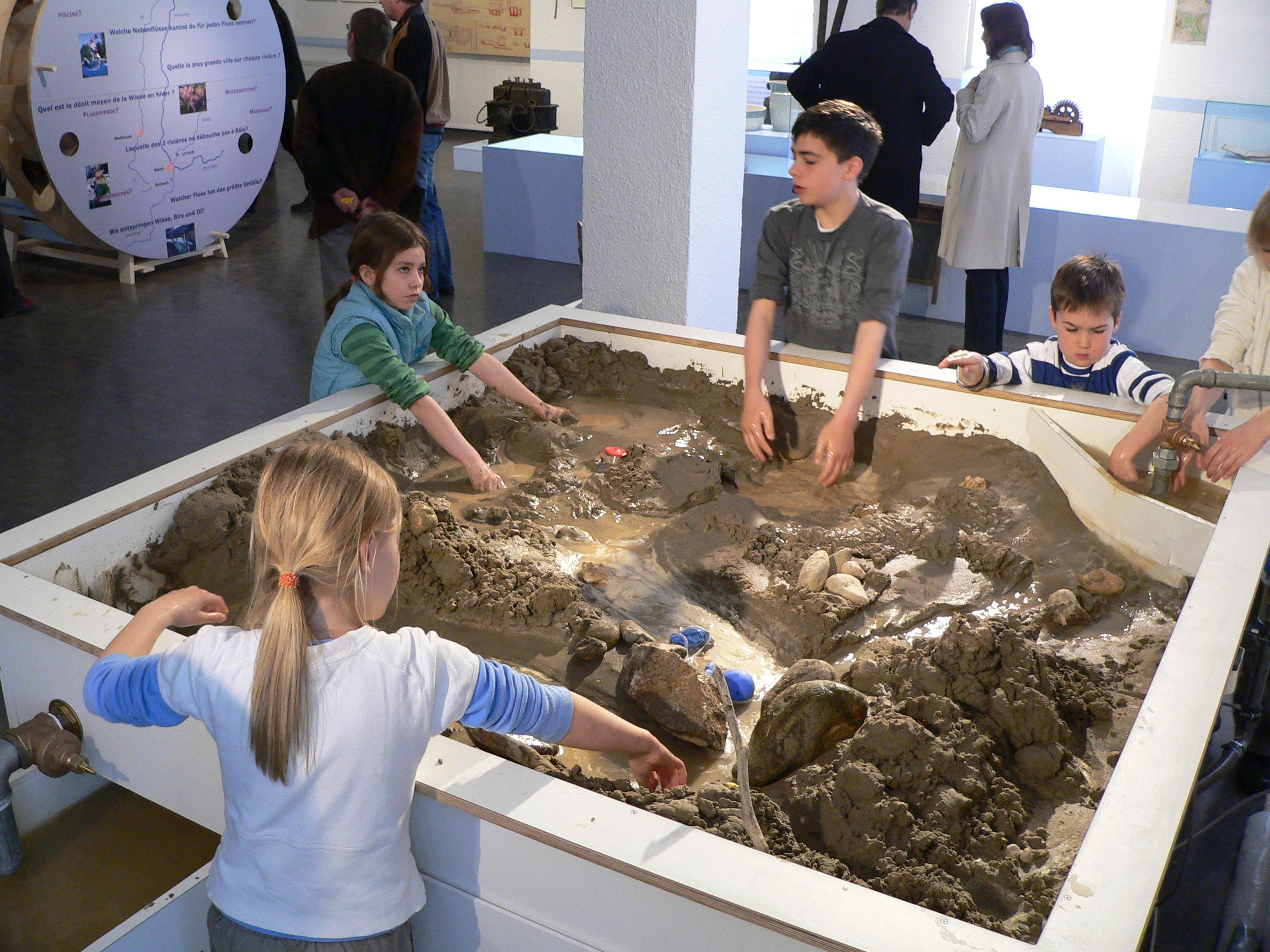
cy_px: 476
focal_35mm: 36
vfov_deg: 39.7
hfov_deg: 51.4
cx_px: 635
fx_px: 1321
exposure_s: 1/30
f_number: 2.8
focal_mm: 6
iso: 200
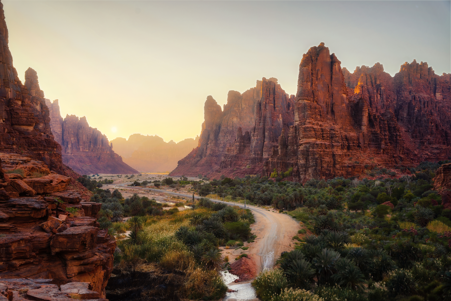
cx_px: 226
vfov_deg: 31.3
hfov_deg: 45.6
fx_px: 536
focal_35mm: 43
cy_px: 150
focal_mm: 42.8
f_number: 6.3
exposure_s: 1/50
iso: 100
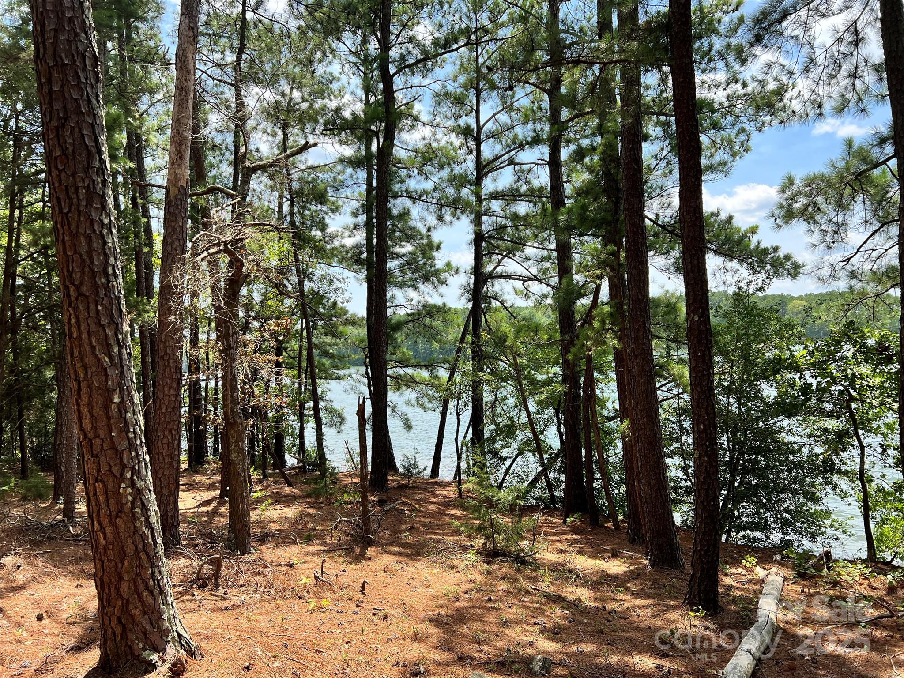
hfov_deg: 67.3
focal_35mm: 26
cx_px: 452
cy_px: 339
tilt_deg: +1.4
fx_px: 679
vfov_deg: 53.1
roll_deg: +4.1
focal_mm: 5.7
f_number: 1.5
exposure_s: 1/1344
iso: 50
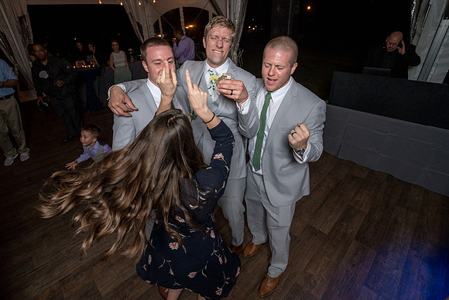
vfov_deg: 70.2
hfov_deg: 93.0
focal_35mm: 17
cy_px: 140
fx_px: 213
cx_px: 215
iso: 2000
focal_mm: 16
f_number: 5.6
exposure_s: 1/200
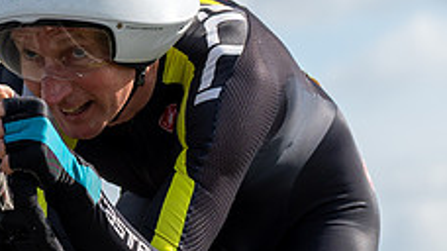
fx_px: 5213
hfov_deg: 4.9
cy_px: 381
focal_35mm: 440
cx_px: 134
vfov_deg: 2.8
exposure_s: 1/1000
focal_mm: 88
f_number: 4
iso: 100
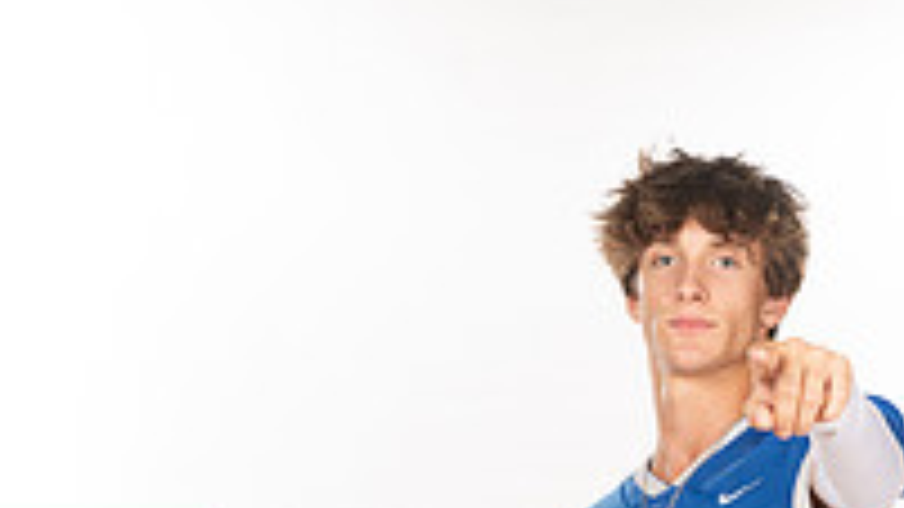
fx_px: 3092
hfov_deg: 16.6
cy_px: 976
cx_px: 616
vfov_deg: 8.9
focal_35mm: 129
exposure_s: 1/320
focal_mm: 55
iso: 800
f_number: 7.1
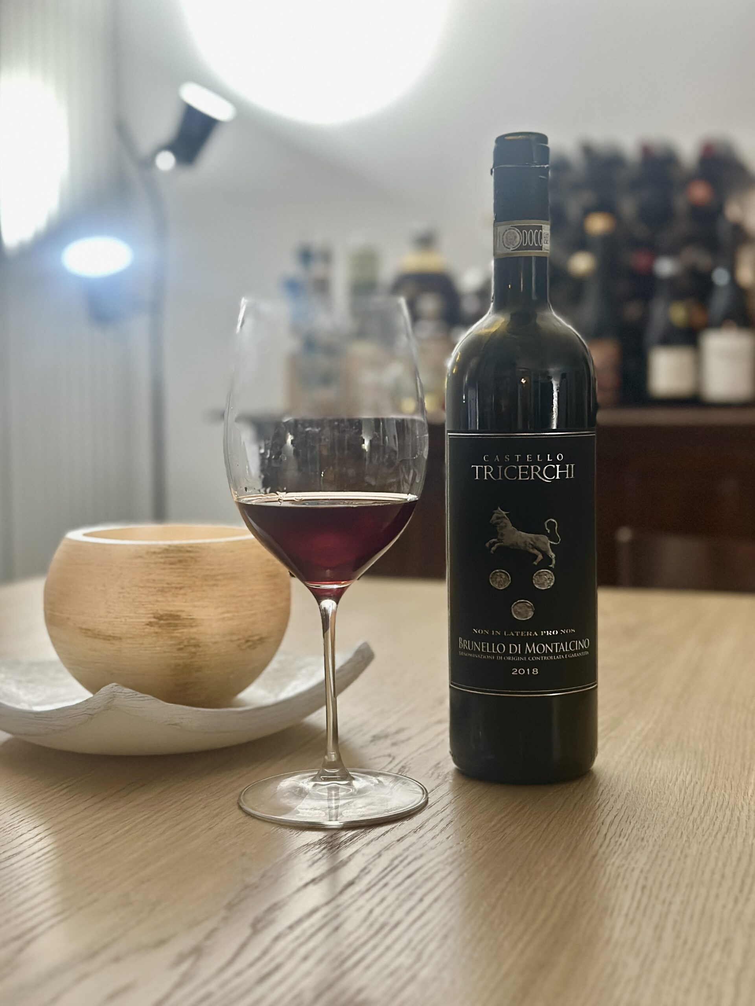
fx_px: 1396
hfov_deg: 30.3
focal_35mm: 48
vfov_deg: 39.7
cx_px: 378
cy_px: 503
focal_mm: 6.86
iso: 800
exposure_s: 1/33
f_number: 1.78
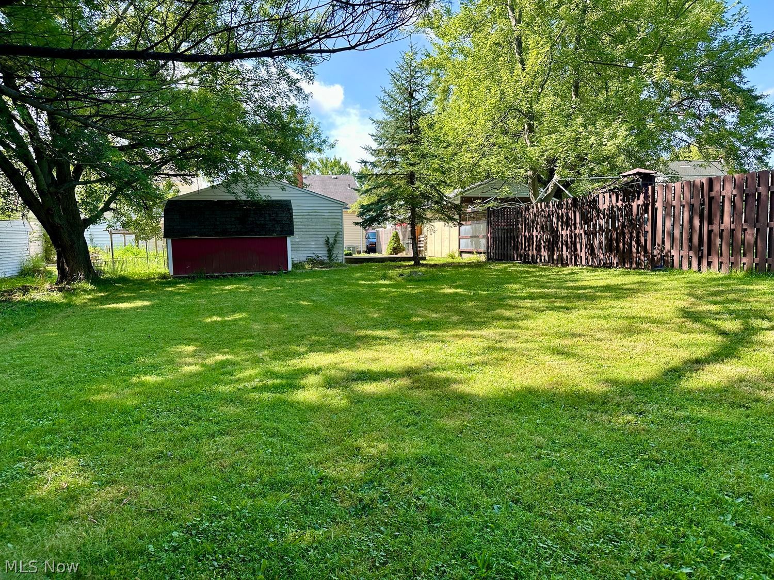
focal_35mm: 24
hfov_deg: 71.6
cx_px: 387
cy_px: 290
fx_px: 537
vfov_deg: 56.8
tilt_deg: -5.1
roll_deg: +0.5
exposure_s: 1/667
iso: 80
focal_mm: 6.86
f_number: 1.78
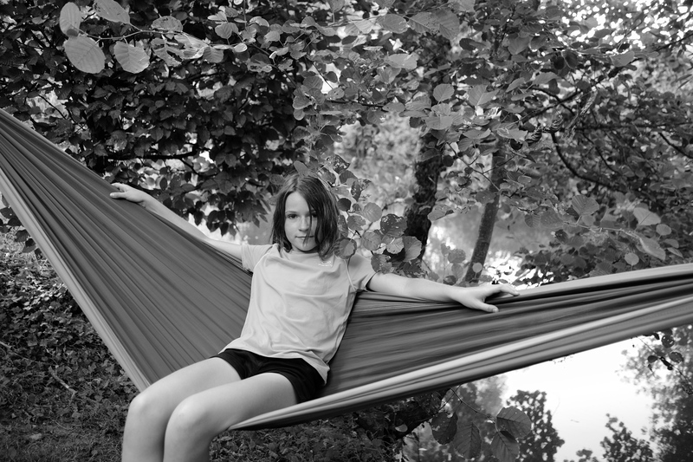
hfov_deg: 54.4
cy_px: 231
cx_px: 346
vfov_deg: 37.8
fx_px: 674
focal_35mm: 35
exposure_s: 1/40
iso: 320
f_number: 2
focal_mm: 23
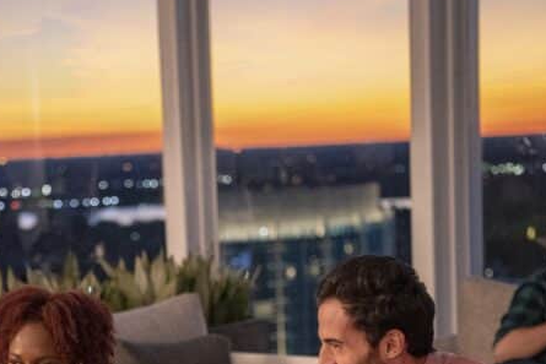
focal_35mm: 115
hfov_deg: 17.6
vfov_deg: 11.8
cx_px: 101
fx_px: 1745
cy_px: 379
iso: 3200
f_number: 2.8
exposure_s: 1/100
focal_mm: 50
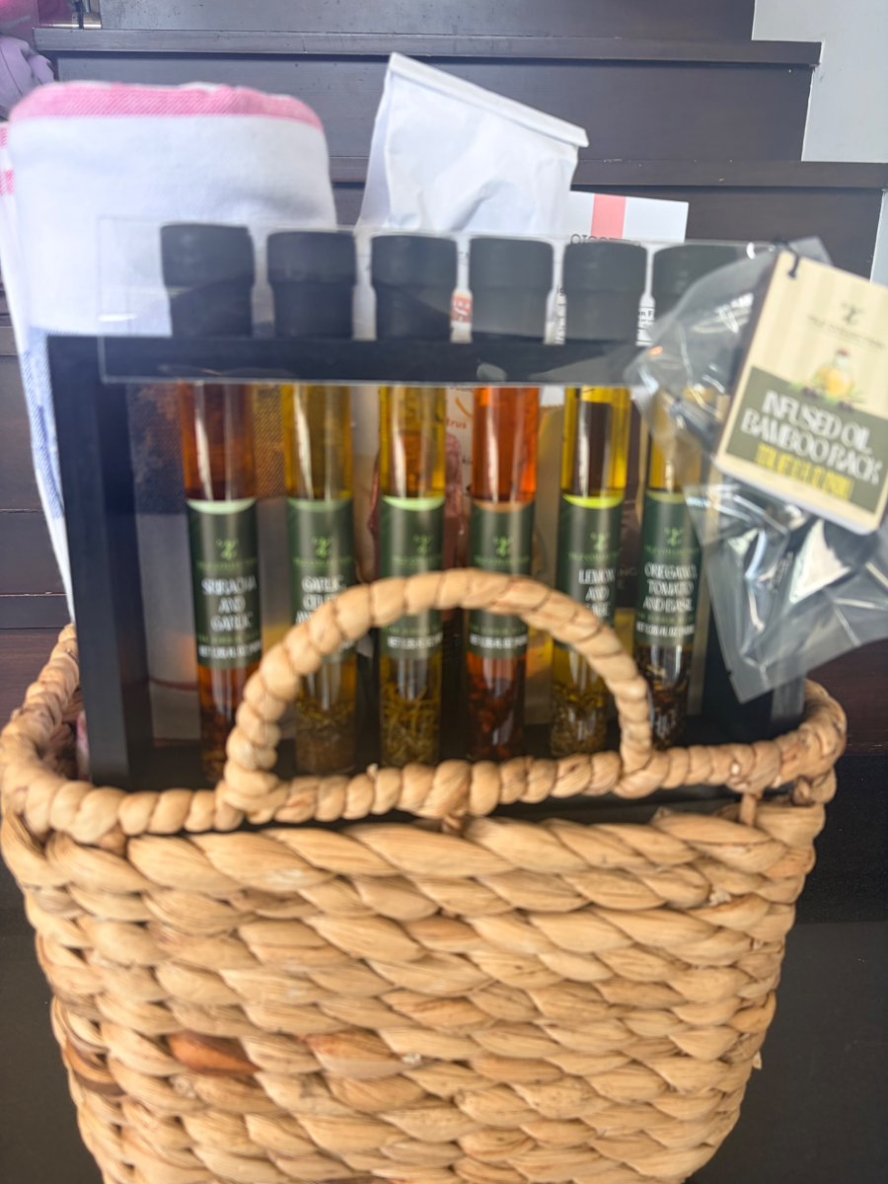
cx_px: 444
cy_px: 592
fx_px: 889
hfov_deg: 53.1
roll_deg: -0.2
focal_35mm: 26
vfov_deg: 67.3
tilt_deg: -18.6
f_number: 1.6
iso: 32
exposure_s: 1/121
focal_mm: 5.96
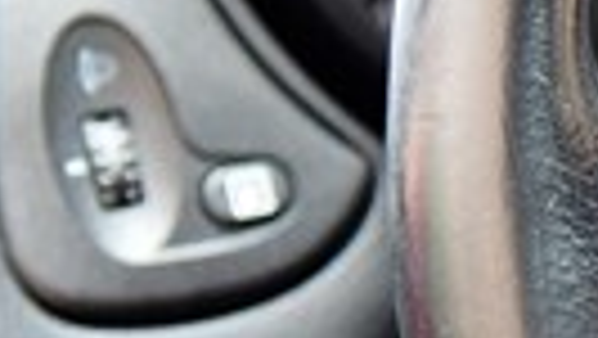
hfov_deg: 3.8
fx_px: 8869
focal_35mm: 559
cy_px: 284
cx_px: 1351
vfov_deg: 2.2
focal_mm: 78
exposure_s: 1/60
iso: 900
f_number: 4
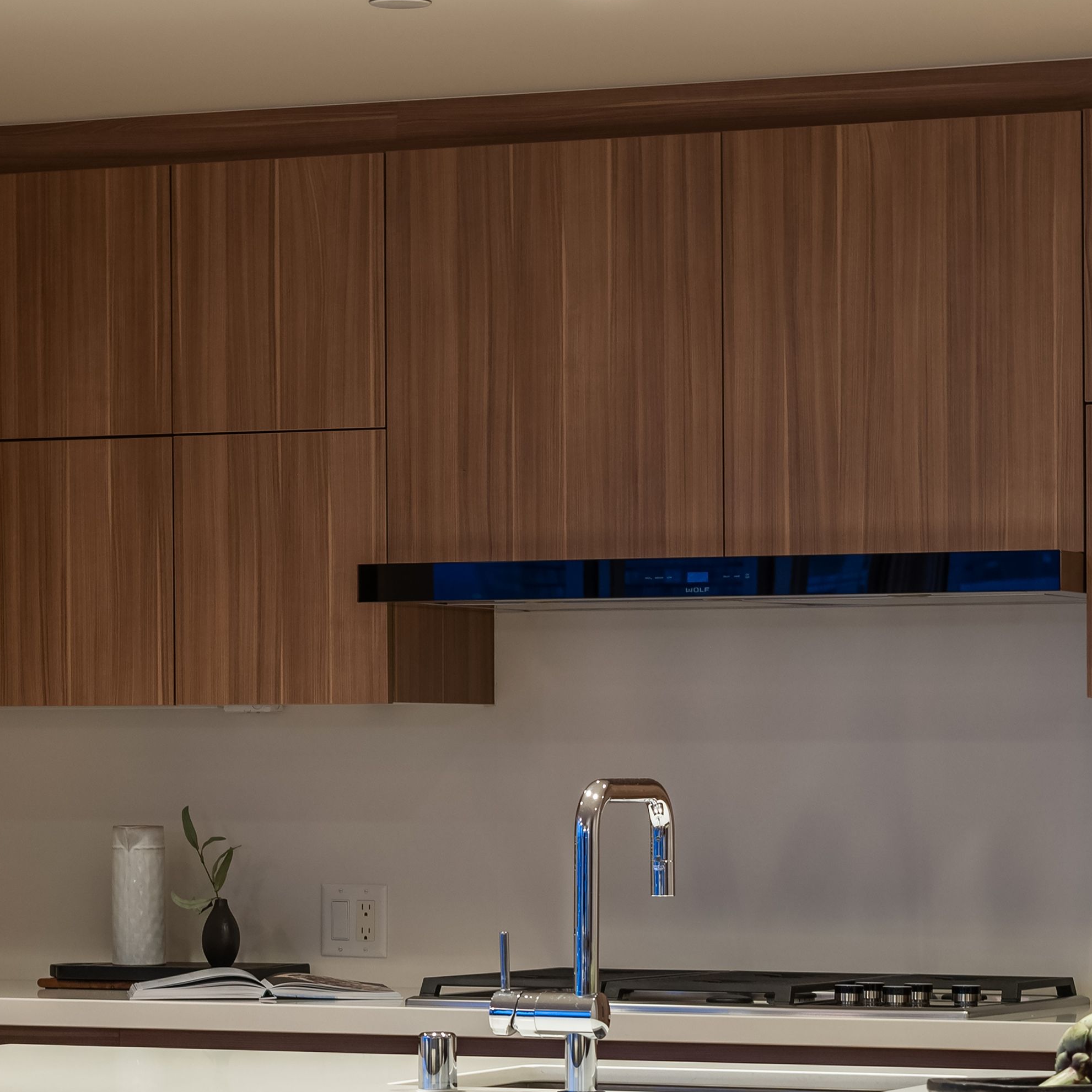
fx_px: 5068
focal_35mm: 142
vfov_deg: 12.2
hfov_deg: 12.3
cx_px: 534
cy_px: 1047
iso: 320
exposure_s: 1/1.67
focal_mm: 55
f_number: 5.6
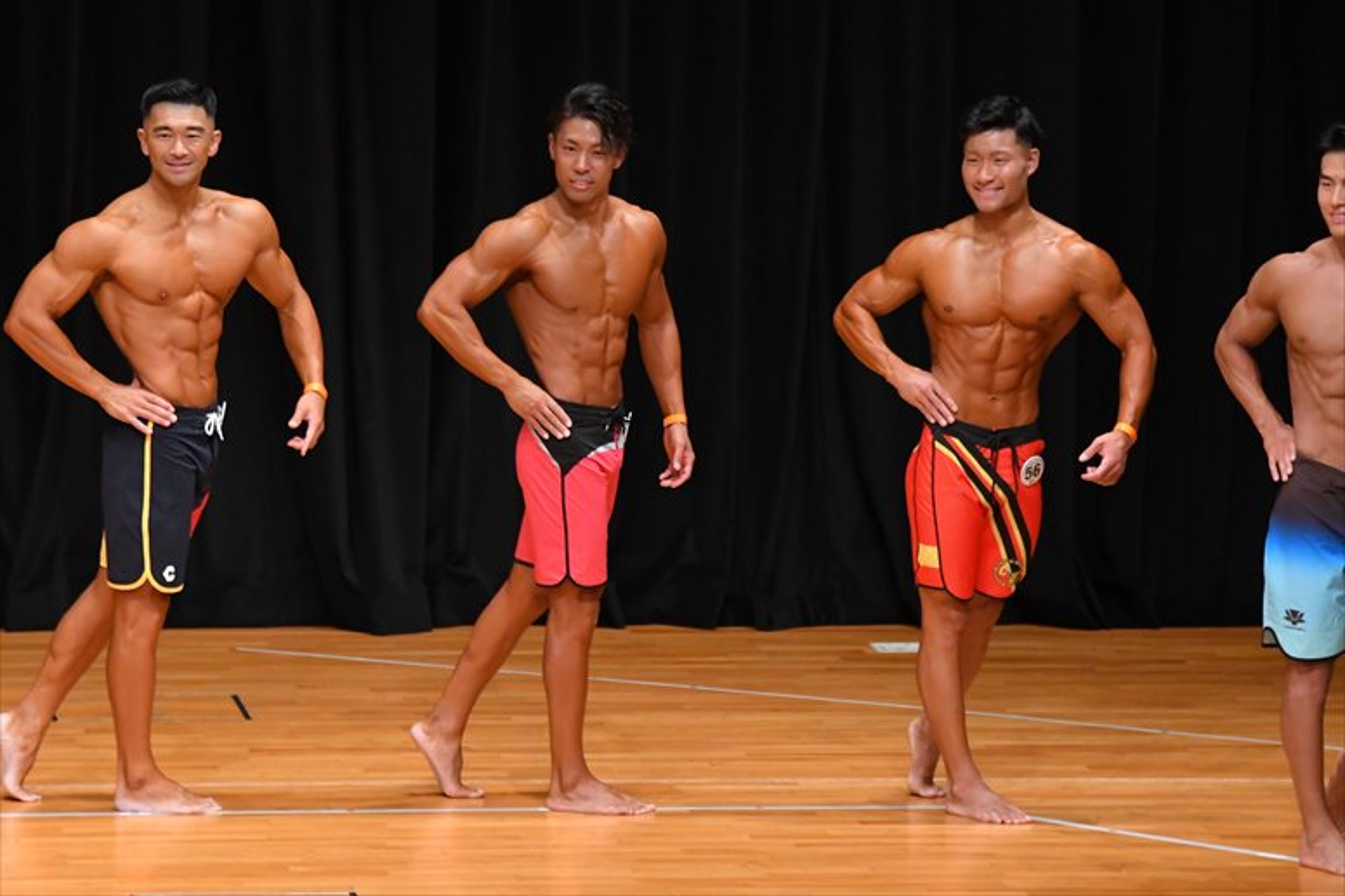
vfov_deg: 5.1
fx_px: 10083
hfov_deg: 7.6
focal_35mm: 270
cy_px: 448
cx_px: 672
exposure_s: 1/400
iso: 4000
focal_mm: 180
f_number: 5.6
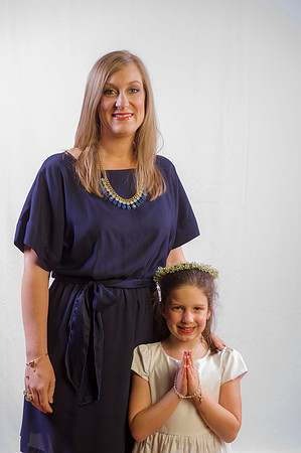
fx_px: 880
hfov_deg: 19.4
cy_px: 226
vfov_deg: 28.9
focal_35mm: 70
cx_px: 150
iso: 100
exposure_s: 1/160
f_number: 6.3
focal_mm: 70
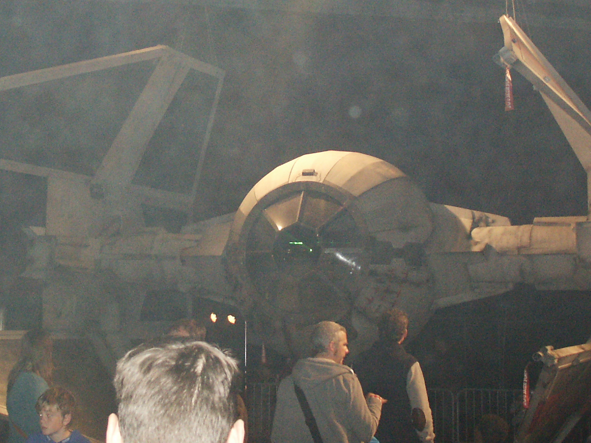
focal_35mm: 65
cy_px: 112
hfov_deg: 29.8
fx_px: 1110
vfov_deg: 22.4
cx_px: 242
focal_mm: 7.18
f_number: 3
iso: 200
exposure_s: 1/45
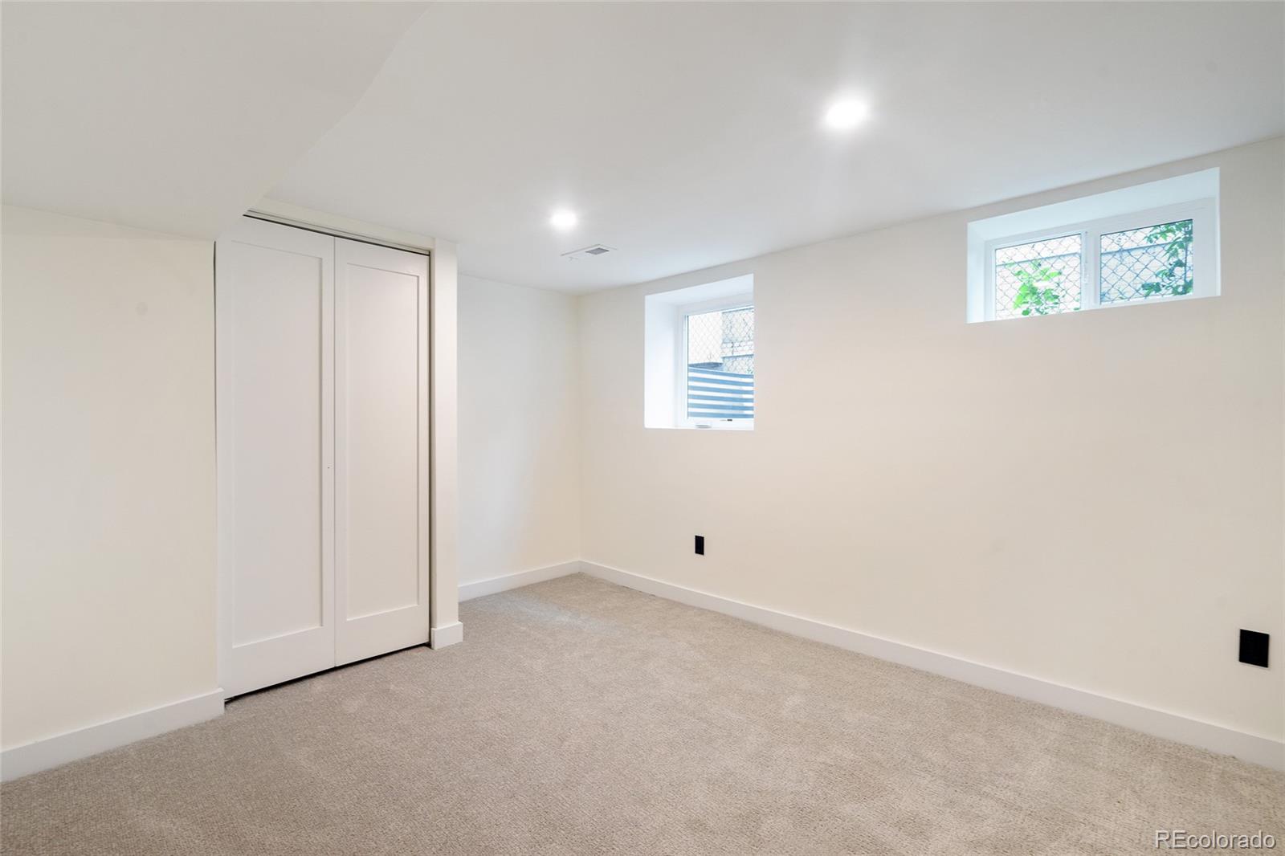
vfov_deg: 73.7
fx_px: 571
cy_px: 428
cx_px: 642
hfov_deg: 96.7
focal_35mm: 16
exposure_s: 1/5
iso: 100
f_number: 8
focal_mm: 16
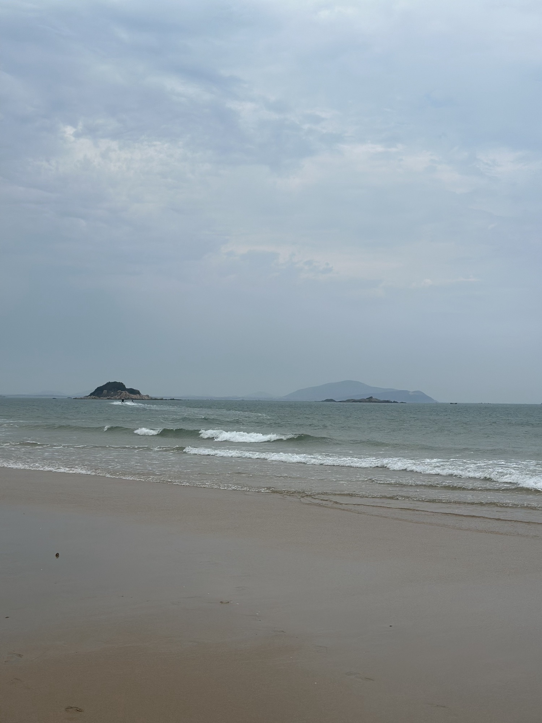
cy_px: 362
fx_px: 1002
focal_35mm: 48
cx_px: 271
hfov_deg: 30.3
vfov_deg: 39.7
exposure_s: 1/10870
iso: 80
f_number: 1.78
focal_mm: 6.86
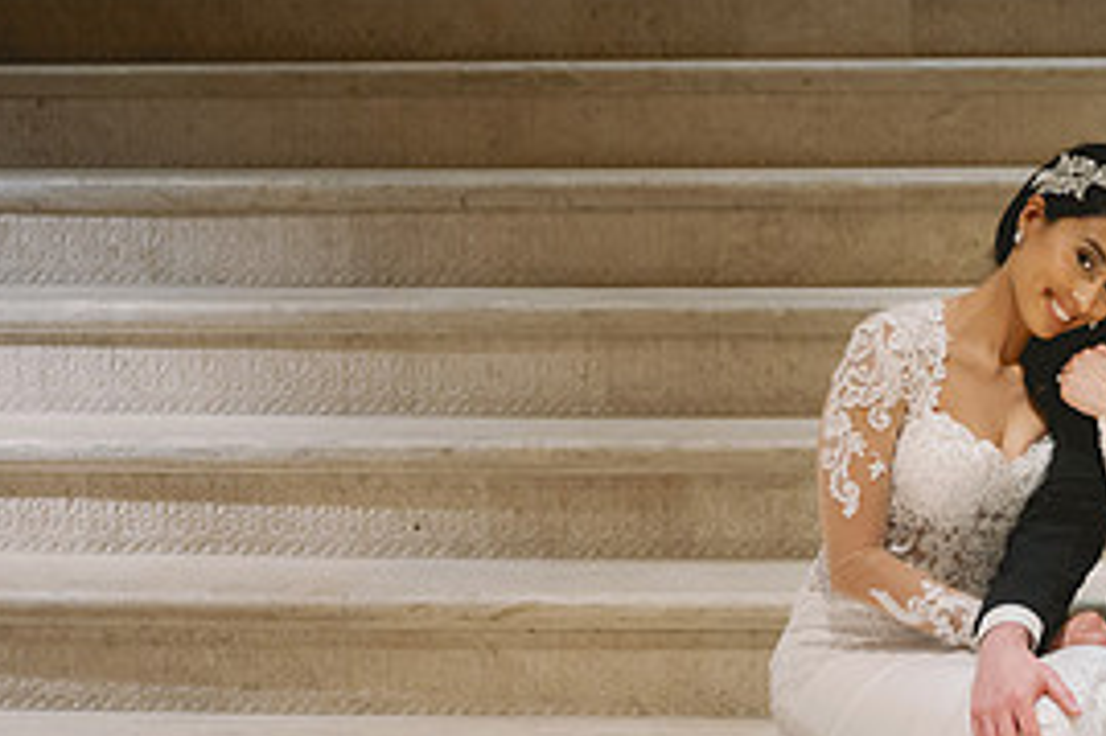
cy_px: 720
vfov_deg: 12.5
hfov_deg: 18.7
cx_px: 905
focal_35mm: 108
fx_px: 3316
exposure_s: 1/100
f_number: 2
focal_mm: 50
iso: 1600
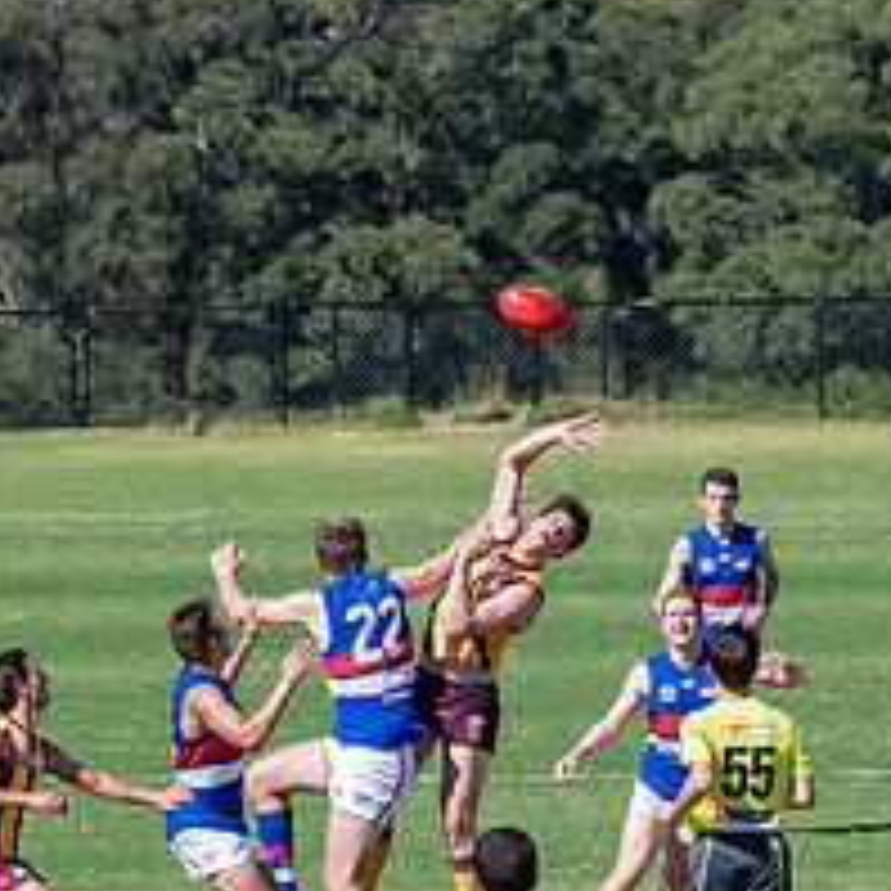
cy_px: 623
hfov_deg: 2.3
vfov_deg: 2.3
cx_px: 608
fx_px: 21928
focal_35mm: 753
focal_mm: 200
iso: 1000
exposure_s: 1/4000
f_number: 8
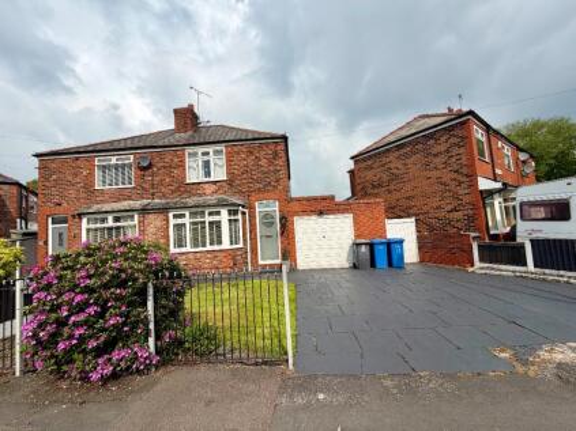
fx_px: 233
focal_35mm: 14
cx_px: 288
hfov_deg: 102.1
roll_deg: +4.2
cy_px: 216
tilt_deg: +2.9
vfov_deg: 85.6
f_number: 2.2
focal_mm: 2.22
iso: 20
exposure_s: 1/1017
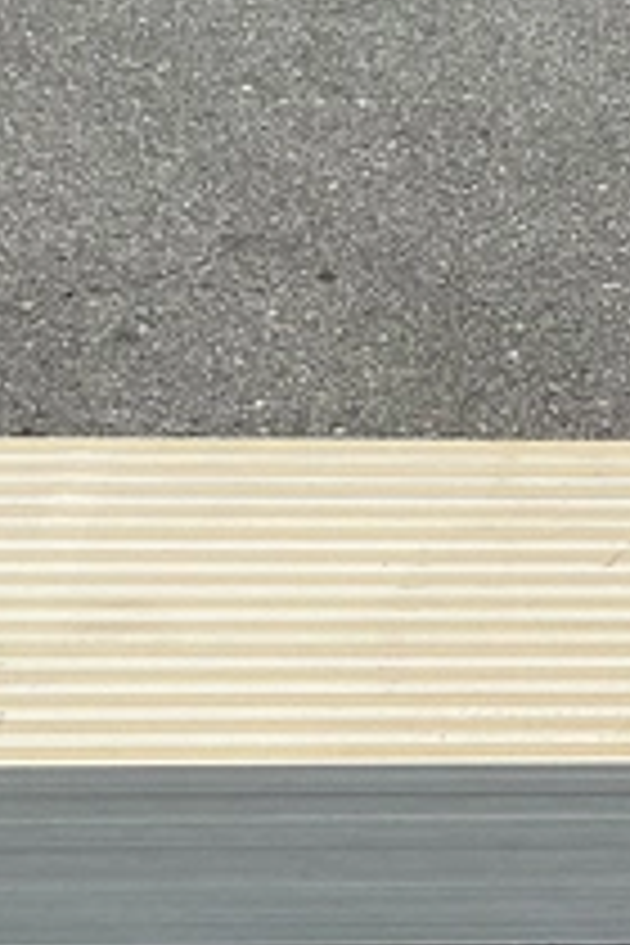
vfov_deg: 19.5
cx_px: 914
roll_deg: -2.3
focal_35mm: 104
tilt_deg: -40.8
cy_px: 727
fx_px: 2730
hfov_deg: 12.6
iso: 25
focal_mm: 3
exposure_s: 1/739
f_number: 1.8
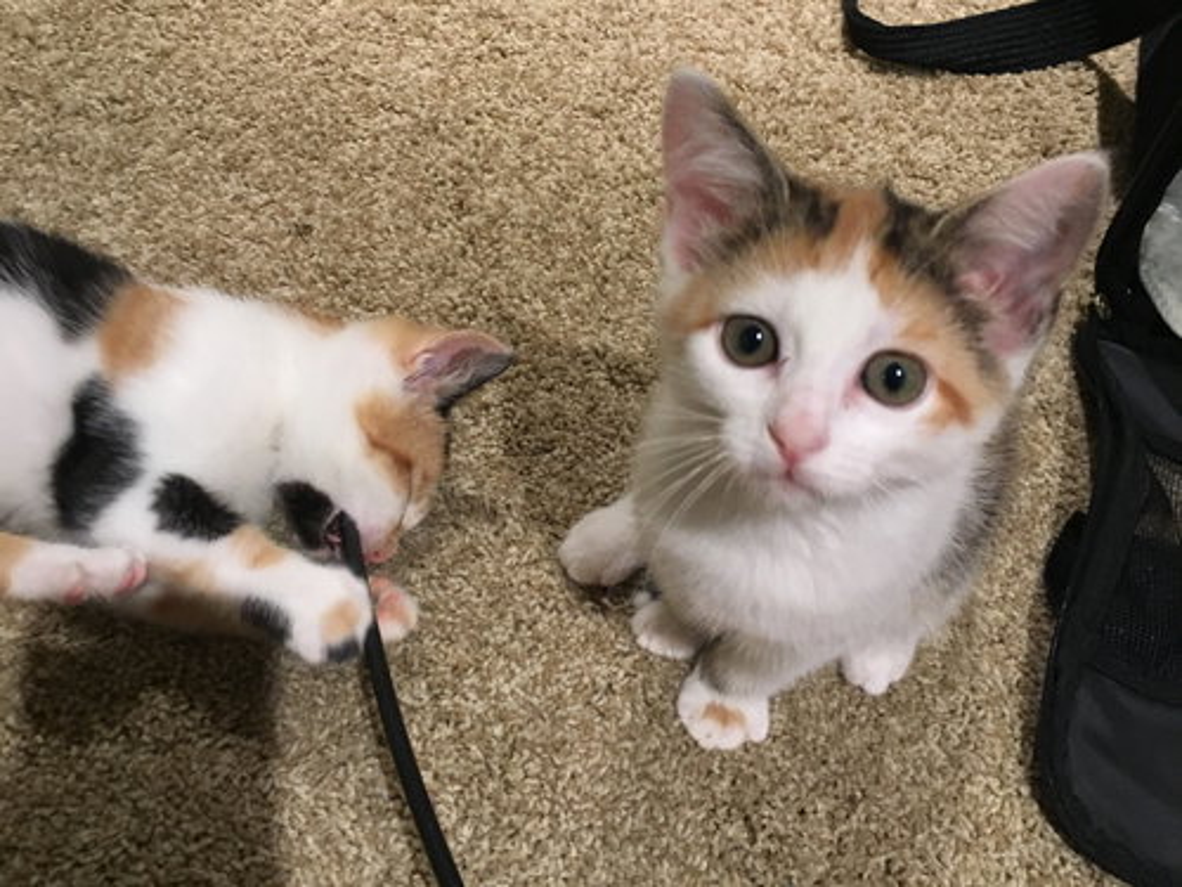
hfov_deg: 61.7
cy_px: 444
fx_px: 990
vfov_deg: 48.2
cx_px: 591
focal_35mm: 29
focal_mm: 4.15
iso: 160
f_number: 2.2
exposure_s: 1/30
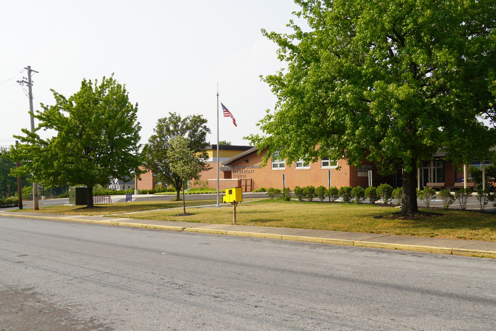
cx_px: 248
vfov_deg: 34.3
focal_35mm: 39
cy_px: 166
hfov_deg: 49.5
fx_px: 538
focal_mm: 26
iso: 100
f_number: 9
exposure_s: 1/125
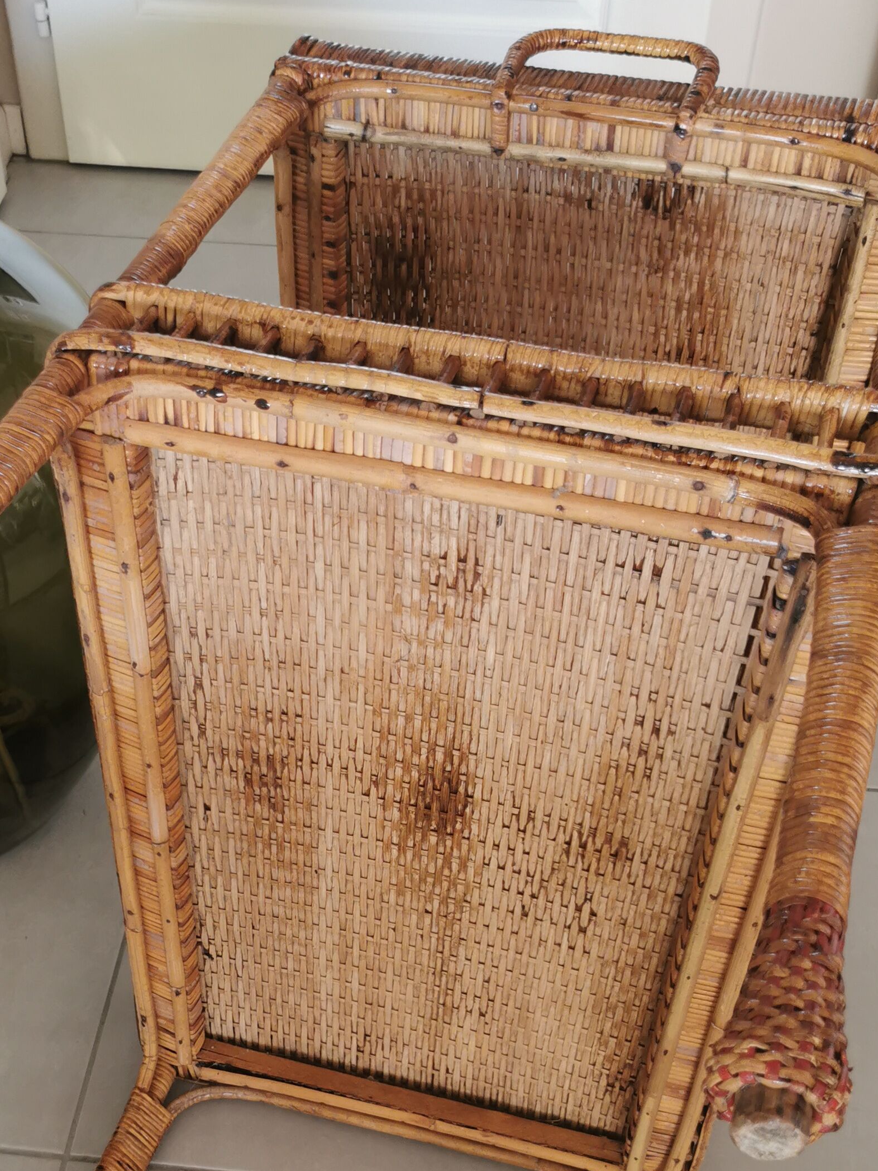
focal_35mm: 47
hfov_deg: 30.7
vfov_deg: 39.1
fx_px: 1589
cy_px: 907
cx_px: 326
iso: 100
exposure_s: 1/100
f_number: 1.6
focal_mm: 5.56
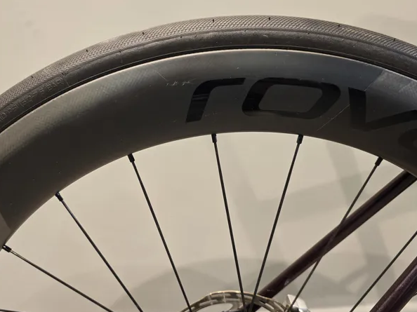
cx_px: 193
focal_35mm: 31
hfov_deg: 58.3
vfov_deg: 45.3
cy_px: 176
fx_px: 373
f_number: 1.7
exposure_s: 1/50
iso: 160
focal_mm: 6.3
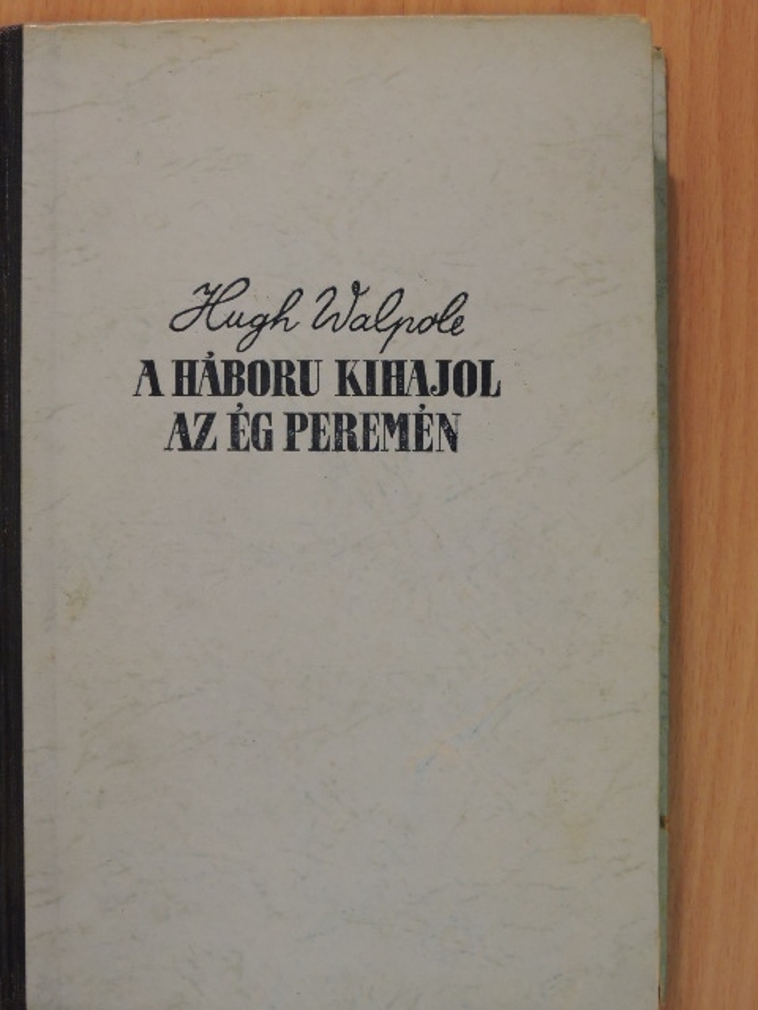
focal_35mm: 70
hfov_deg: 21.0
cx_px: 379
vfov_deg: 27.8
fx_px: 2044
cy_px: 505
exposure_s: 1/80
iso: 720
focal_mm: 12.5
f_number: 4.5
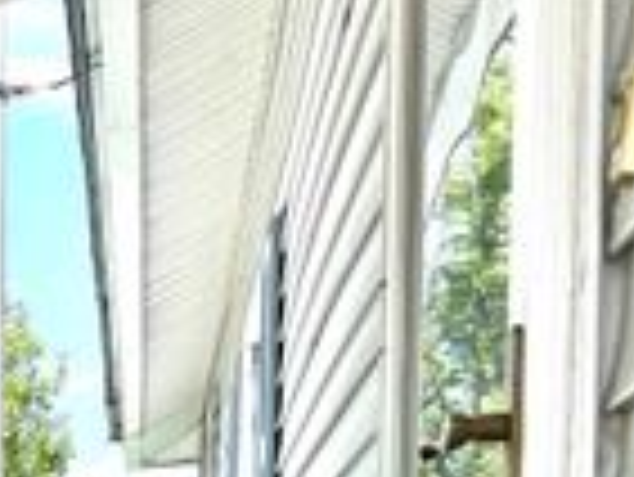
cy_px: 826
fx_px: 1558
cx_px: -184
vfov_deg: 15.3
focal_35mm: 85
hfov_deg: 21.0
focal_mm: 6.76
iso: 80
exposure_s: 1/1901
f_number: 1.78
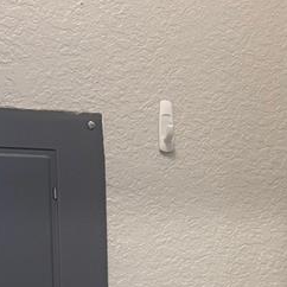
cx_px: 282
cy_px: 349
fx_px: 985
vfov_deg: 15.9
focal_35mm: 105
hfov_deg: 16.3
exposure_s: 1/60
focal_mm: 6.76
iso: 250
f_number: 1.78
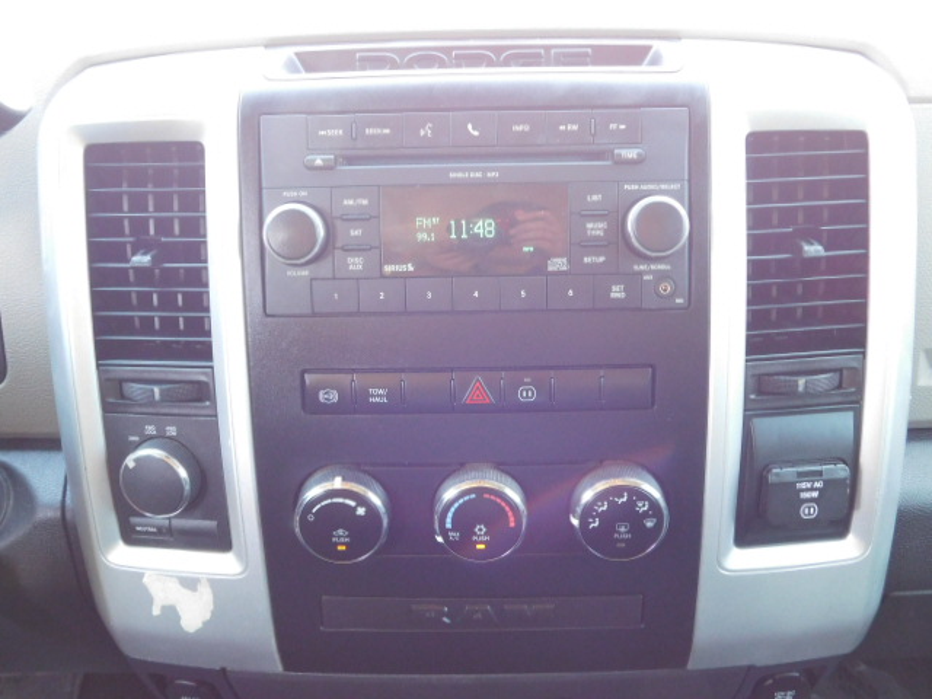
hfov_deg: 51.4
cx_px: 466
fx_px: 969
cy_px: 350
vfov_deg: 39.7
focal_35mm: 36
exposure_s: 1/20
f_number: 3.5
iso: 400
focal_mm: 6.3
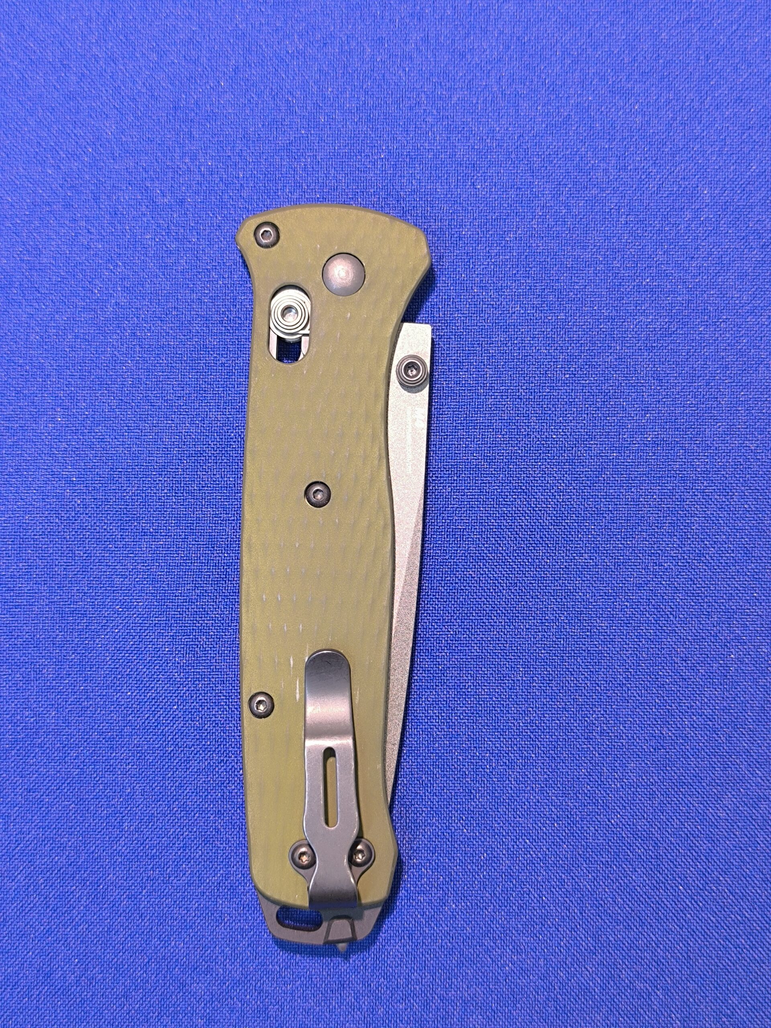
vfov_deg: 41.2
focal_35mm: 46
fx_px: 1366
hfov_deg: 31.5
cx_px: 386
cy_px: 514
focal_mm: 6.14
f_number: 1.65
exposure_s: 1/100
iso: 320
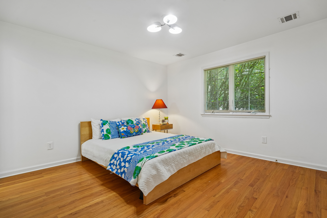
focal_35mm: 16
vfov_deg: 73.7
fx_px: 145
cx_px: 164
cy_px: 109
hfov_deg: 96.7
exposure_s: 1/8
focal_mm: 16
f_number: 8
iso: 400
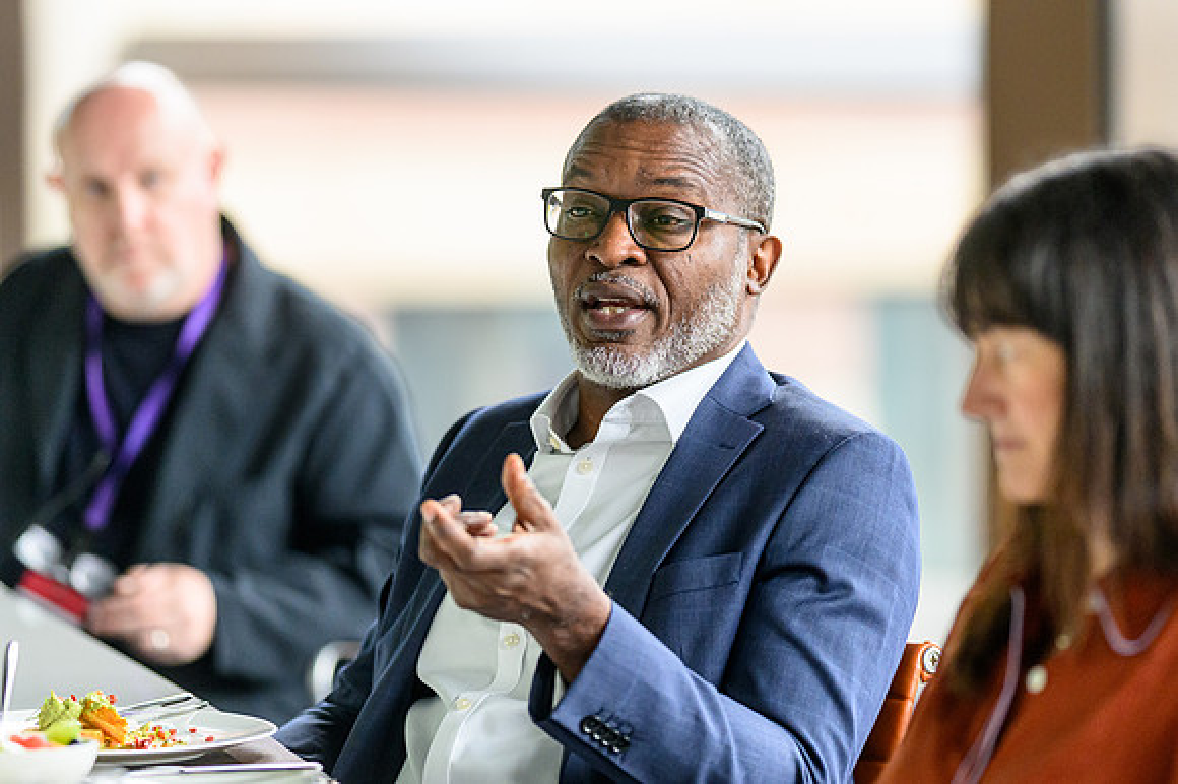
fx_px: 6646
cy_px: 392
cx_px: 589
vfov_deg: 6.8
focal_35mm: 203
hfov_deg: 10.1
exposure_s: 1/1000
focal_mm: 135
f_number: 1.8
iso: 1600
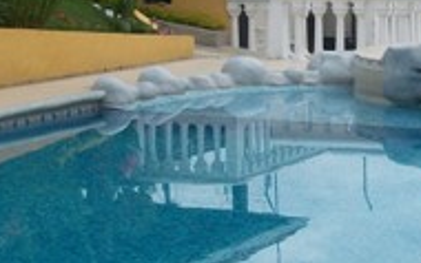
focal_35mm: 114
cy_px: 60
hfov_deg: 18.1
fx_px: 1309
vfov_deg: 11.5
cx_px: 348
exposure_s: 1/500
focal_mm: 5.7
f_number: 5.5
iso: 80
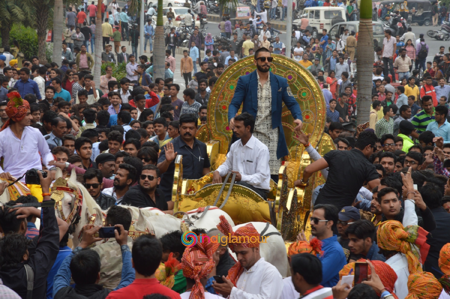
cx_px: 225
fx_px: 1967
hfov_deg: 13.1
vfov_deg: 8.7
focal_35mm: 158
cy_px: 150
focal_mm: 105
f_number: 11
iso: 200
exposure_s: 1/125
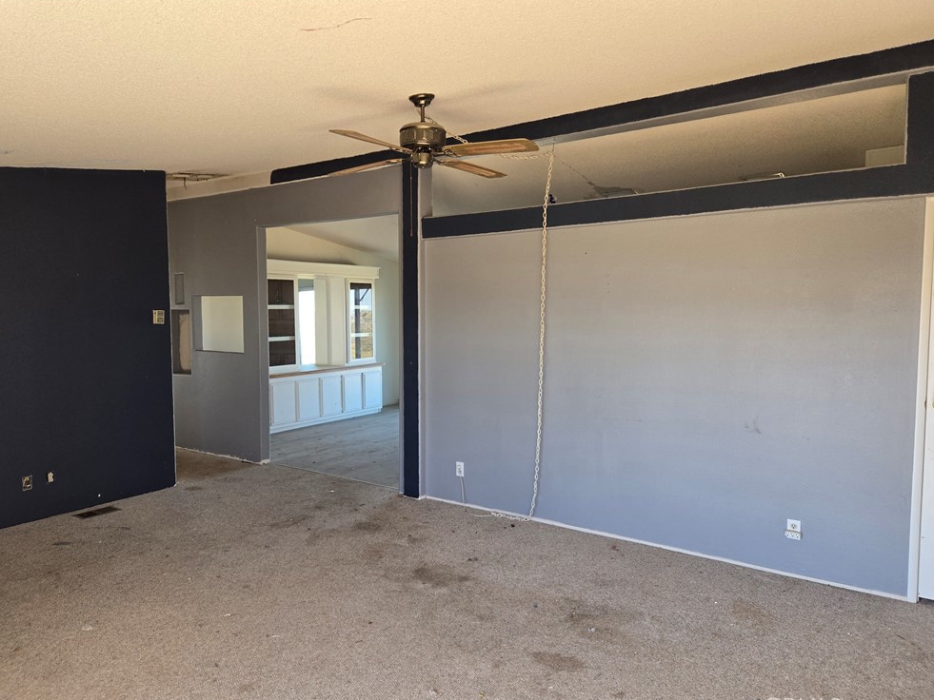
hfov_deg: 71.6
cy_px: 355
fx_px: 648
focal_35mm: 24
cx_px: 457
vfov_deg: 56.8
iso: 80
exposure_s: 1/180
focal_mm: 5.4
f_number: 1.8
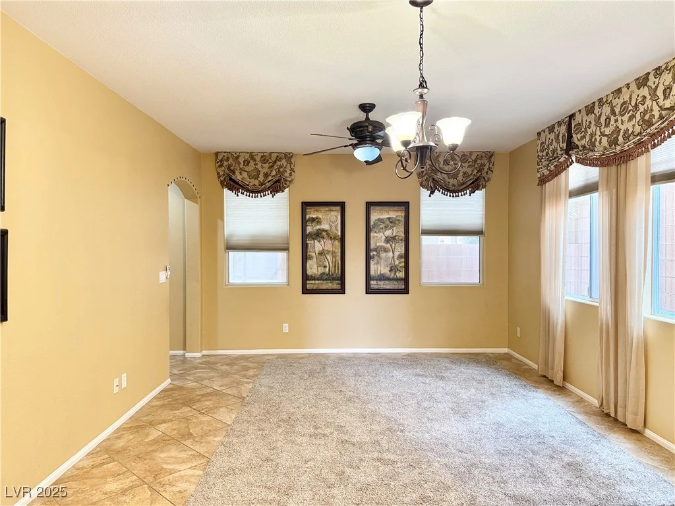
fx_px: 468
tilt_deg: -0.9
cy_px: 253
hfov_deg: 71.6
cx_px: 338
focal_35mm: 24
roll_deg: -0.5
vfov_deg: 56.8
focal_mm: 6.76
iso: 200
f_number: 1.78
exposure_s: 1/120
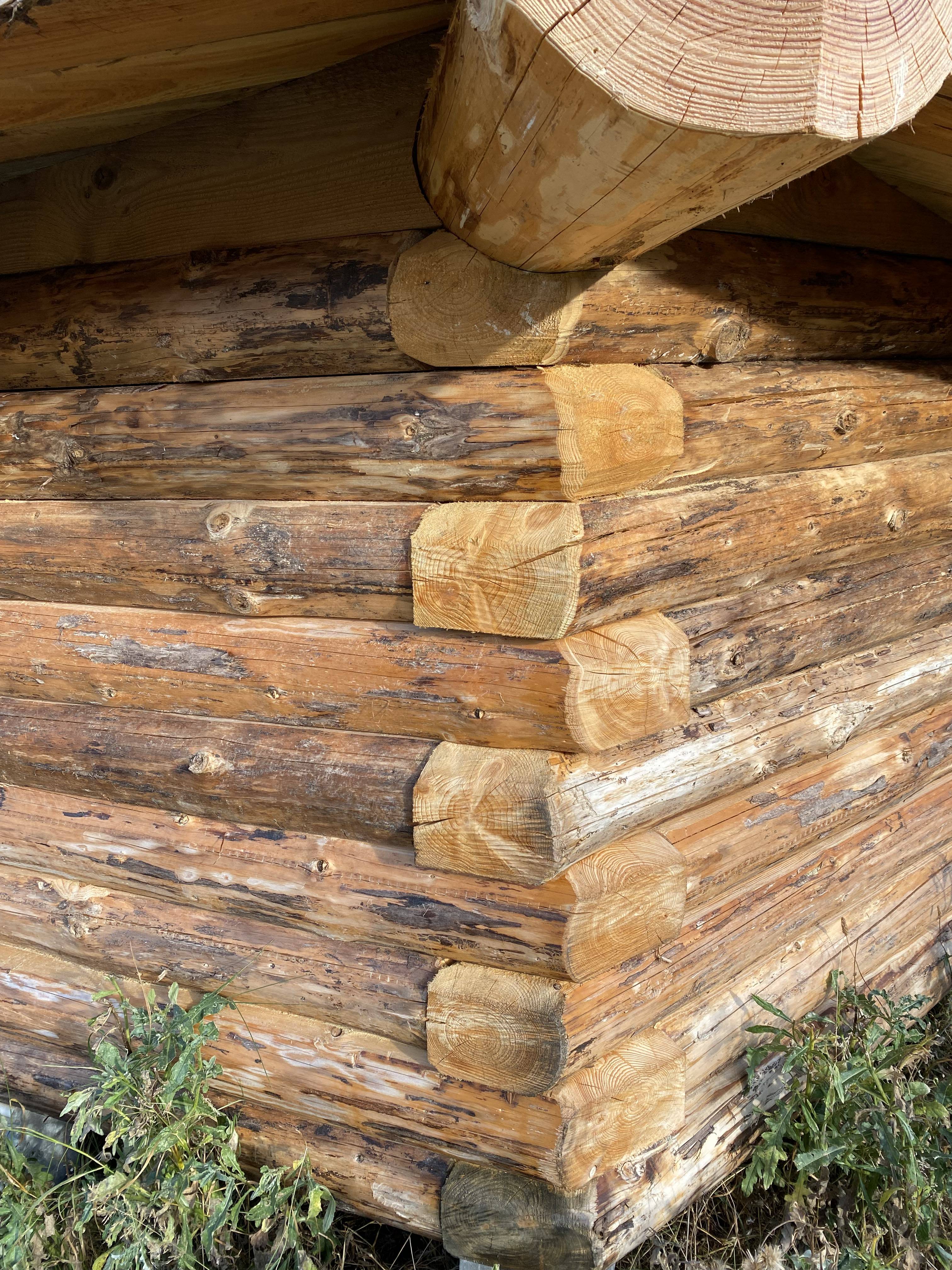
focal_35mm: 26
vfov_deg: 67.3
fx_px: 953
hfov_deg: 53.1
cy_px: 635
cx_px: 476
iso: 32
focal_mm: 4.25
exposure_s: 1/479
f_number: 1.8
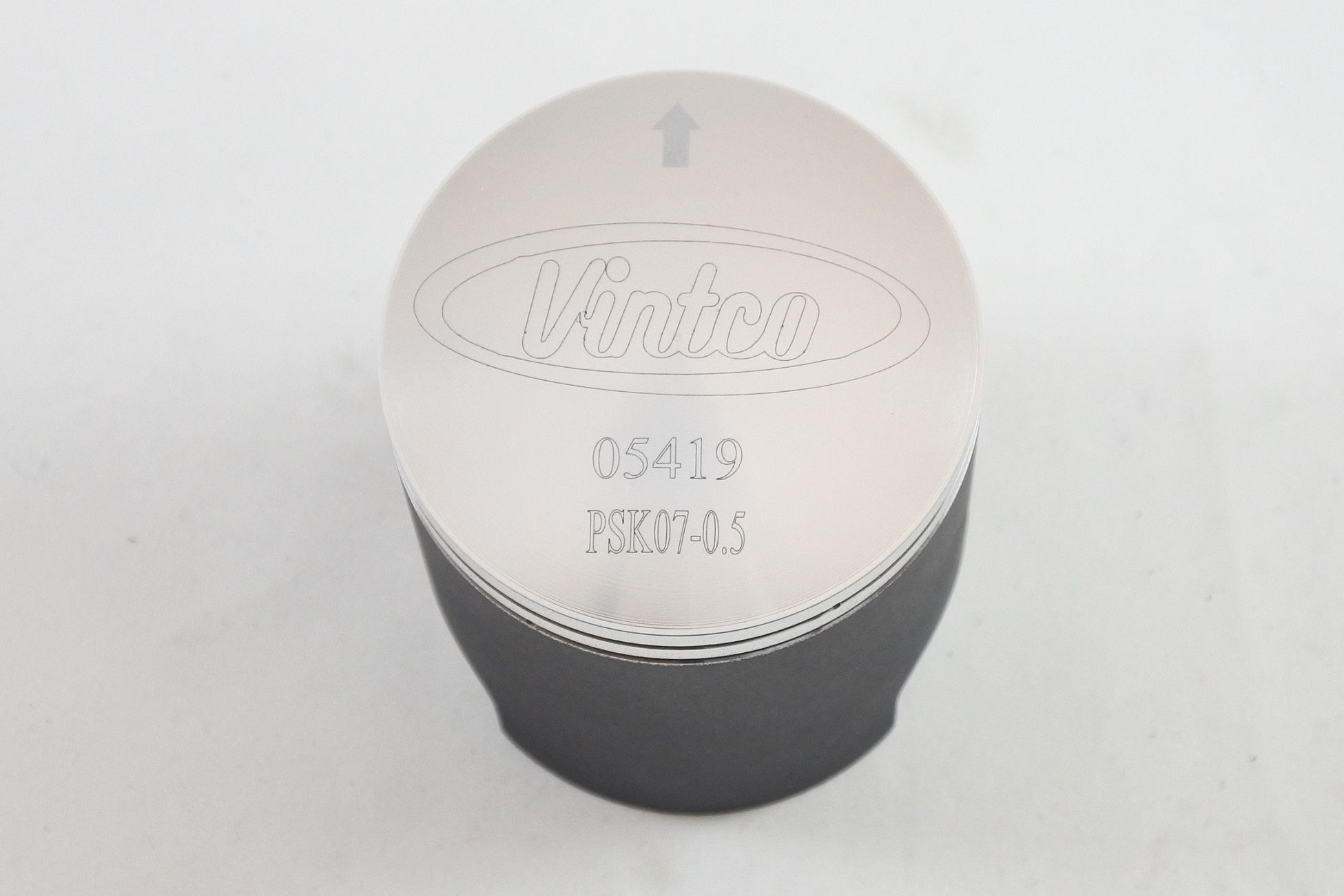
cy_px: 448
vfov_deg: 24.2
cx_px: 672
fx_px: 2091
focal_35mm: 56
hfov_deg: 35.6
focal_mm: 21
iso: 640
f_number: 4.8
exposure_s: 1/125
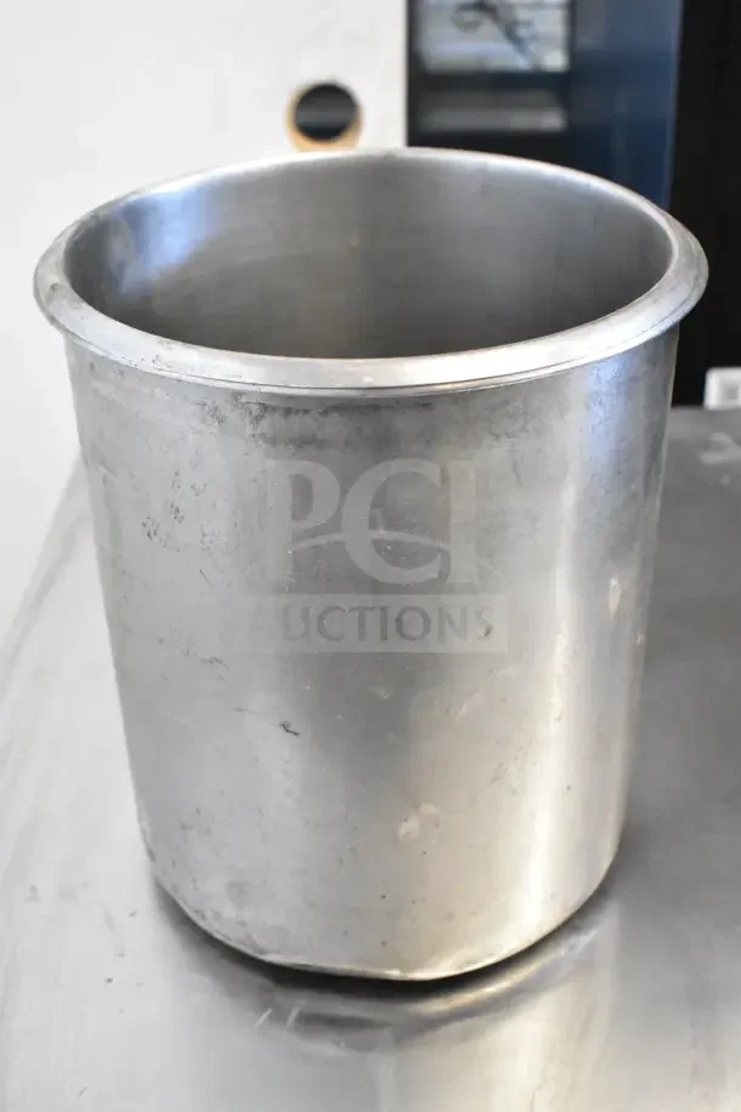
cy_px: 556
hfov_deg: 31.9
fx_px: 1297
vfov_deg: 46.4
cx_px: 370
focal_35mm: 42
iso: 6400
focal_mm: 28
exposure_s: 1/80
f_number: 4.5
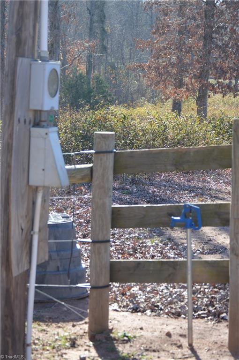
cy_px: 180
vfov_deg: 22.6
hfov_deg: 15.1
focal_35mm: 90
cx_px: 120
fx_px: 899
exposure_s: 1/800
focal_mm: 60
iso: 400
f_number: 4
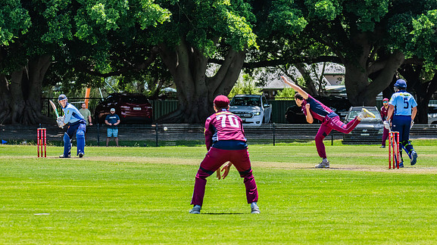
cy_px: 138
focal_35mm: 287
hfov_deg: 7.5
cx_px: 190
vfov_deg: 4.2
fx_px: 3324
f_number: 11
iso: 800
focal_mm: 240
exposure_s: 1/1000
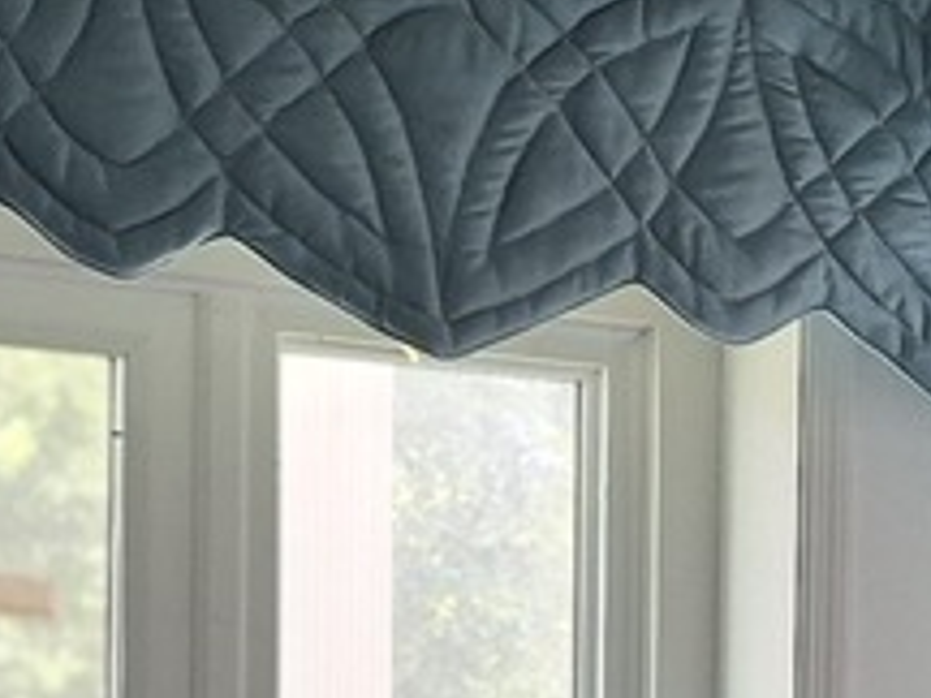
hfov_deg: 12.2
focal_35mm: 153
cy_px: 1172
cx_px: 1496
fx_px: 4115
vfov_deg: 9.3
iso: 160
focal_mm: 5.4
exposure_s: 1/180
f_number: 1.8
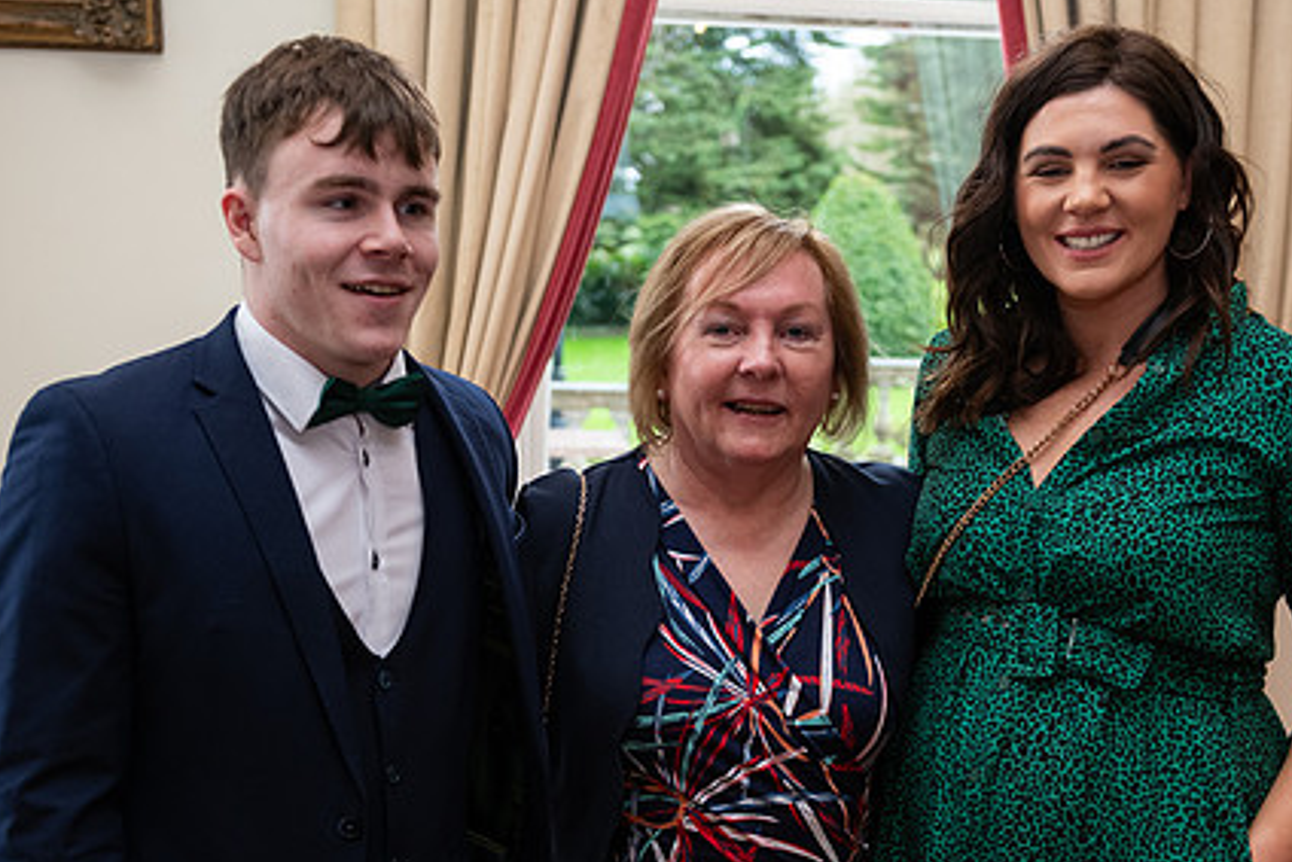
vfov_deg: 25.9
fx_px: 1867
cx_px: 689
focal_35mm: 52
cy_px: 565
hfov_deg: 38.2
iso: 800
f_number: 3.5
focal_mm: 38
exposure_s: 1/160
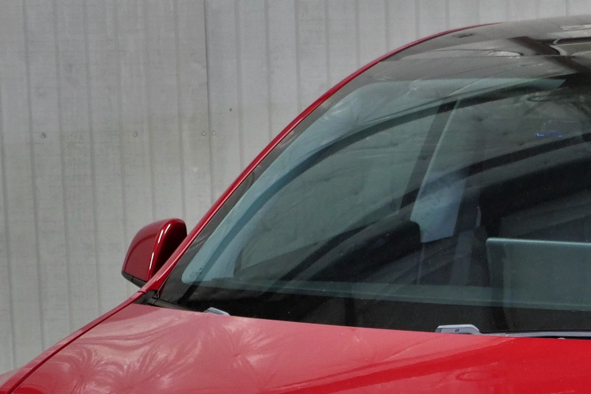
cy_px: 523
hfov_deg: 13.2
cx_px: 509
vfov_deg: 8.7
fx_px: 2544
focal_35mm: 155
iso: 800
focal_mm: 24
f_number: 2.8
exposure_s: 1/60
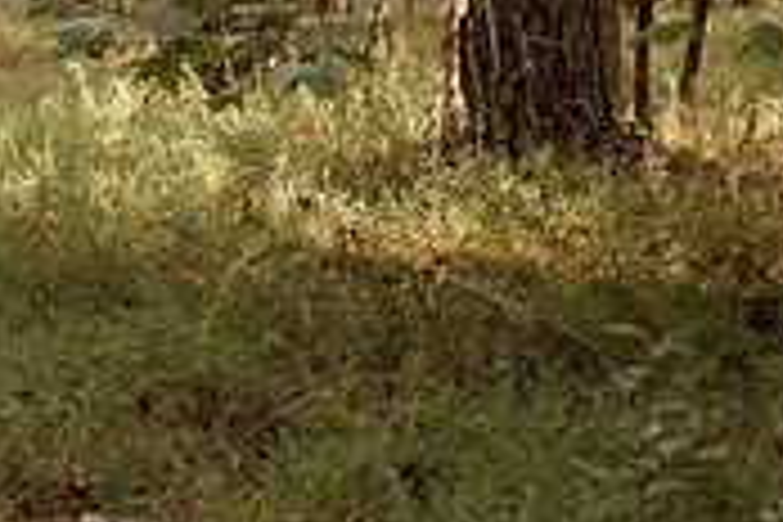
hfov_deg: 15.6
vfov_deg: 11.1
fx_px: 2632
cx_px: -394
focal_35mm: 121
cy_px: -152
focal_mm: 33.5
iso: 500
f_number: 2.8
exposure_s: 1/160
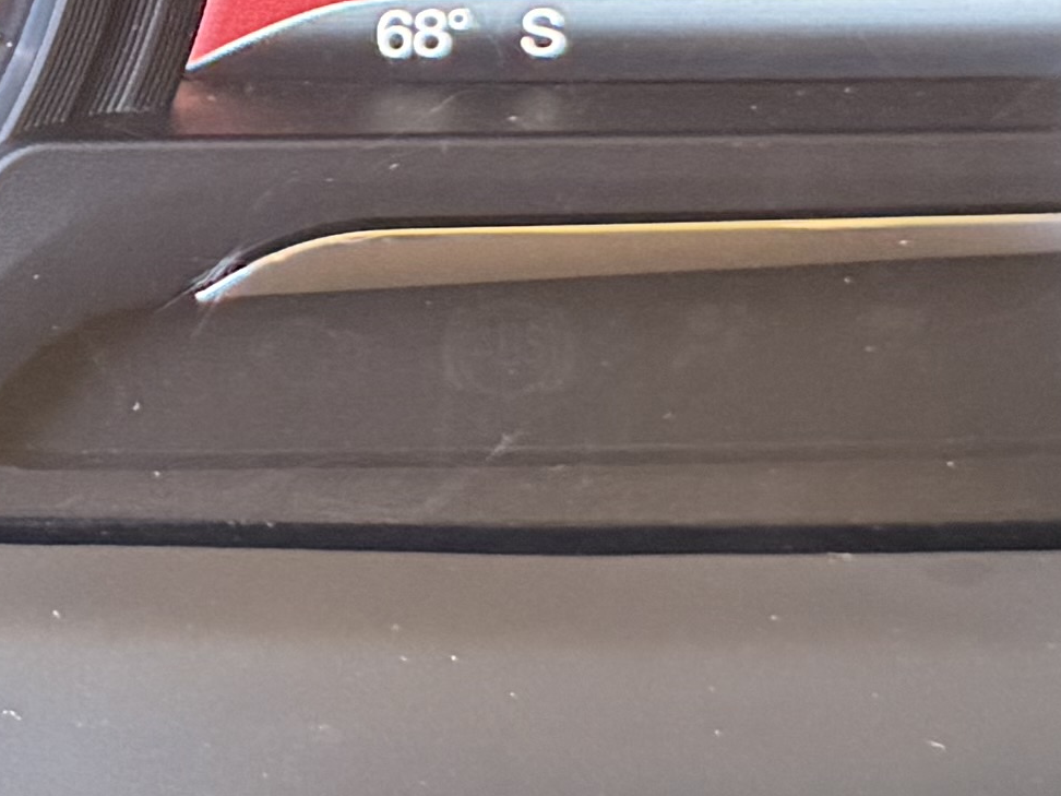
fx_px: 4322
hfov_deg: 13.2
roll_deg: +1.8
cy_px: -165
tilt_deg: -25.2
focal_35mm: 141
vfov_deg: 10.3
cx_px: -545
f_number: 1.78
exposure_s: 1/52
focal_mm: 6.76
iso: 800
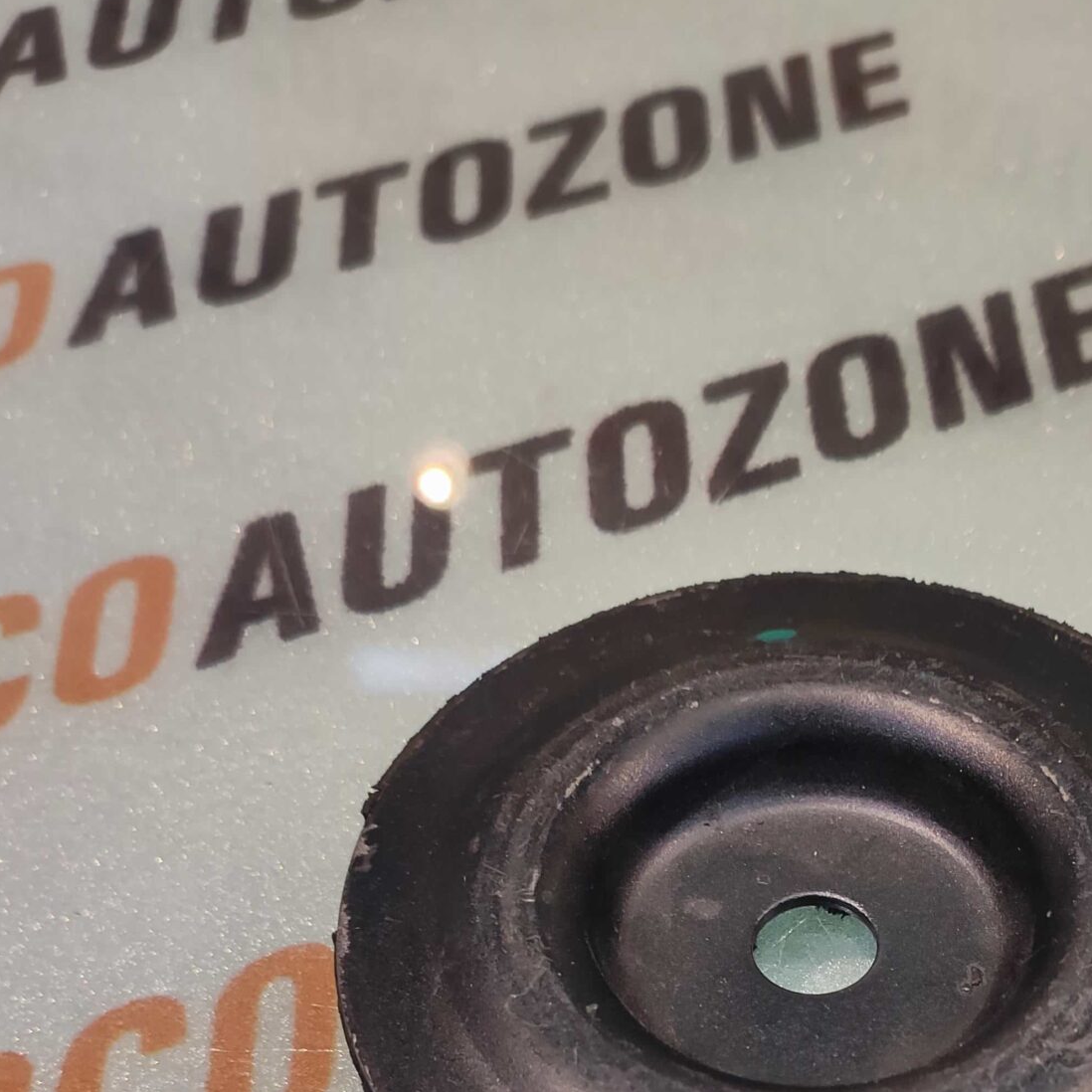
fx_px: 1249
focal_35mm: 35
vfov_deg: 41.0
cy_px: 1102
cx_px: 791
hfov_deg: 45.9
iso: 77
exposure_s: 1/33
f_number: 1.79
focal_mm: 4.74
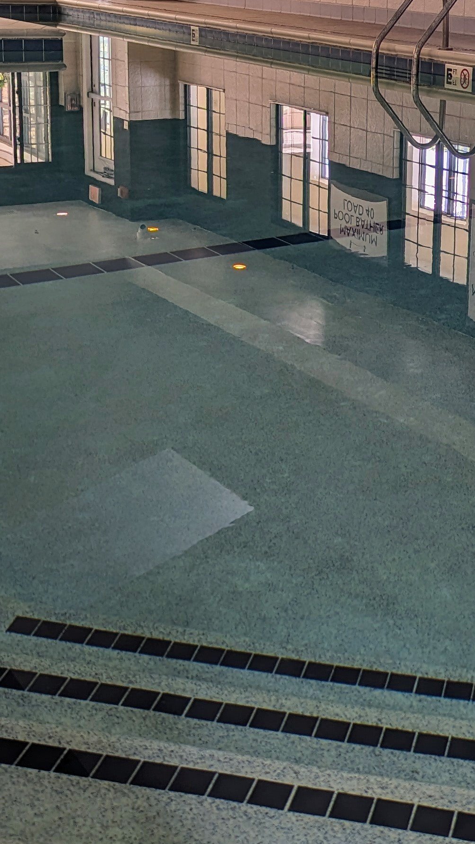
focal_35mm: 60
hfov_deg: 19.7
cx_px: 428
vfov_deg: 34.5
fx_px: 1343
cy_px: 265
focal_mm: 6.81
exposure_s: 1/144
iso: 39
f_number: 1.85
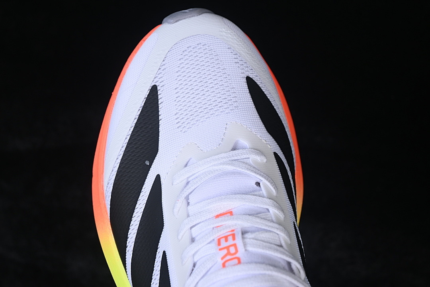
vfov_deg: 18.2
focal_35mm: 75
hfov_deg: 27.0
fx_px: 896
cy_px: 144
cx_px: 215
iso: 160
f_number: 7.1
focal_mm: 50
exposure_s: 1/80
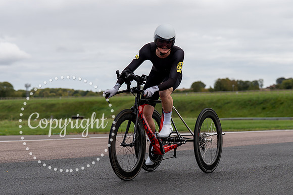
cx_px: 149
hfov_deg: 20.6
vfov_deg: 13.9
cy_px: 102
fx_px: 804
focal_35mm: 99
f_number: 3.5
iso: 125
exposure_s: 1/1000
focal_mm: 70
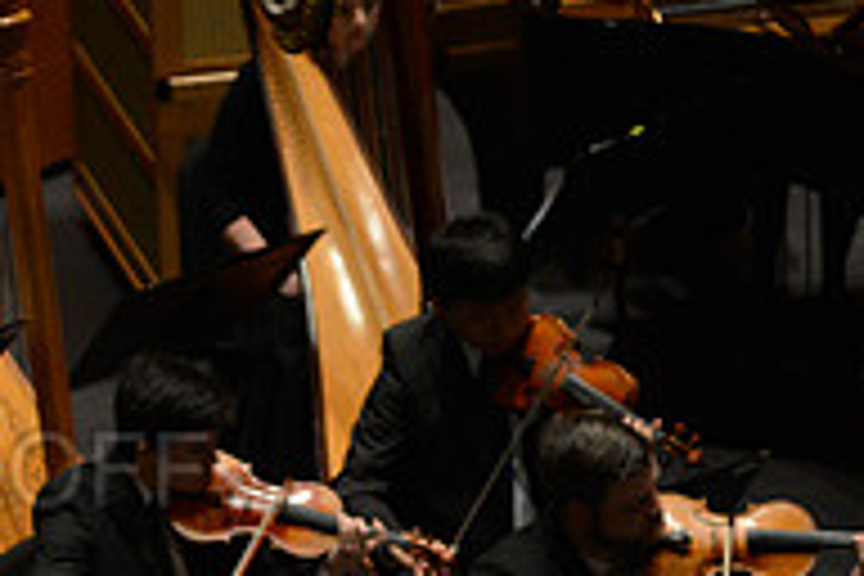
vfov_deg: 2.3
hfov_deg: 3.4
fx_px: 14495
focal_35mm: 604
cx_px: -261
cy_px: 637
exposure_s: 1/250
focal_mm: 200
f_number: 2.8
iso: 3200
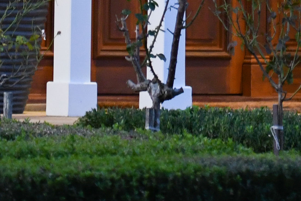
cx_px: 300
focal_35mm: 621
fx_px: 5193
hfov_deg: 3.3
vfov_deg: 2.2
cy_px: -202
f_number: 2.8
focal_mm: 82
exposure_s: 1/50
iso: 1250
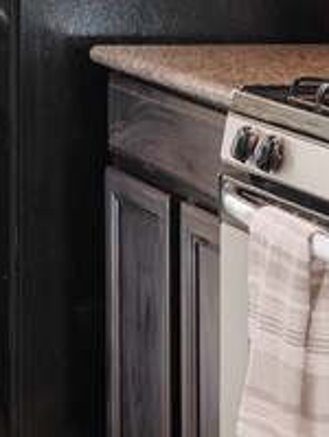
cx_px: -614
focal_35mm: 199
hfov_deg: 6.8
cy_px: -206
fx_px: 2514
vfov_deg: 9.7
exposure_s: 1/2
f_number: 6.3
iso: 125
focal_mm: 19
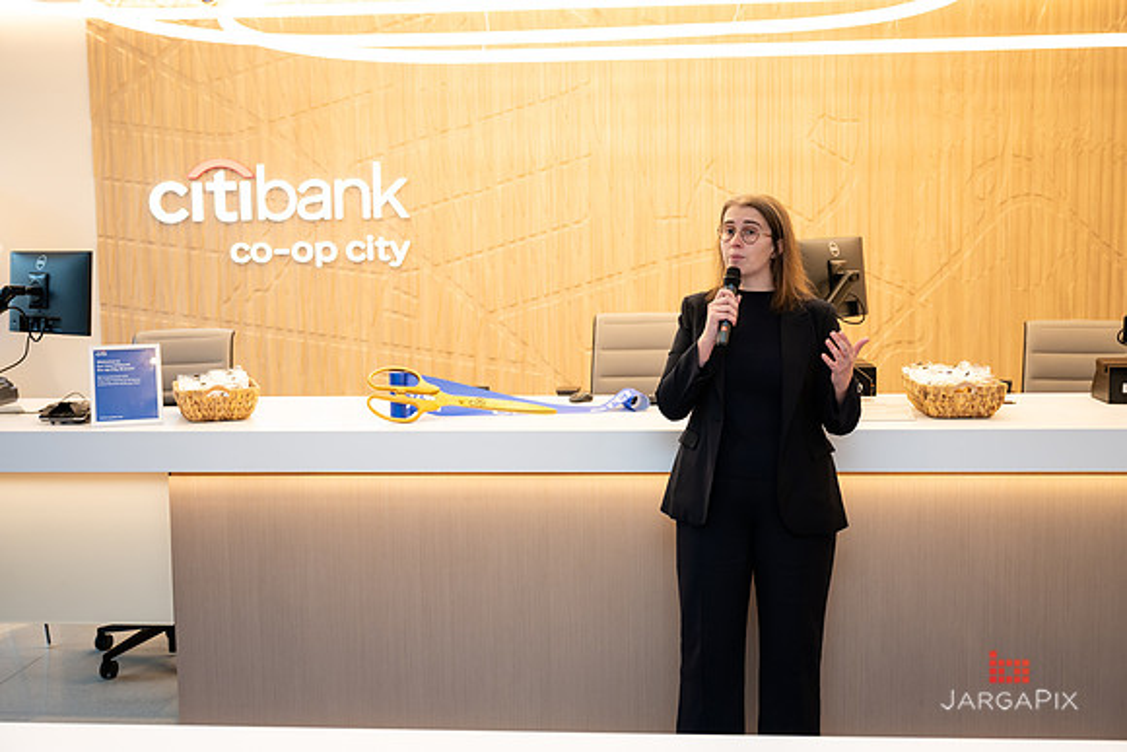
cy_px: 367
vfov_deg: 33.4
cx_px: 564
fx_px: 1253
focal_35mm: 40
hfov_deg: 48.4
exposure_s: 1/160
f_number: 3.2
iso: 400
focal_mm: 39
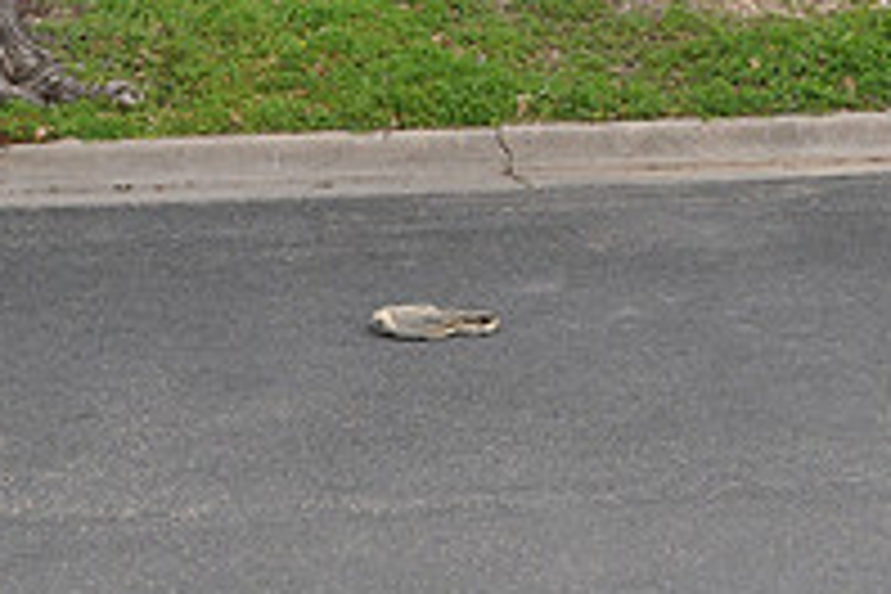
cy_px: -137
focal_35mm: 79
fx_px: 1955
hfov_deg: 25.1
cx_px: 742
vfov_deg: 16.5
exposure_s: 1/200
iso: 200
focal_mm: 18
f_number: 7.1
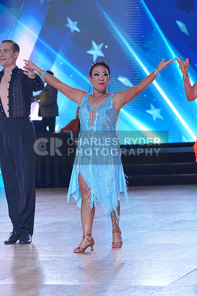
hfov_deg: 11.2
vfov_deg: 16.6
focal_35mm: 123
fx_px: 1009
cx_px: 98
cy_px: 148
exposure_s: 1/400
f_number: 5.6
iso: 1250
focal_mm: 123
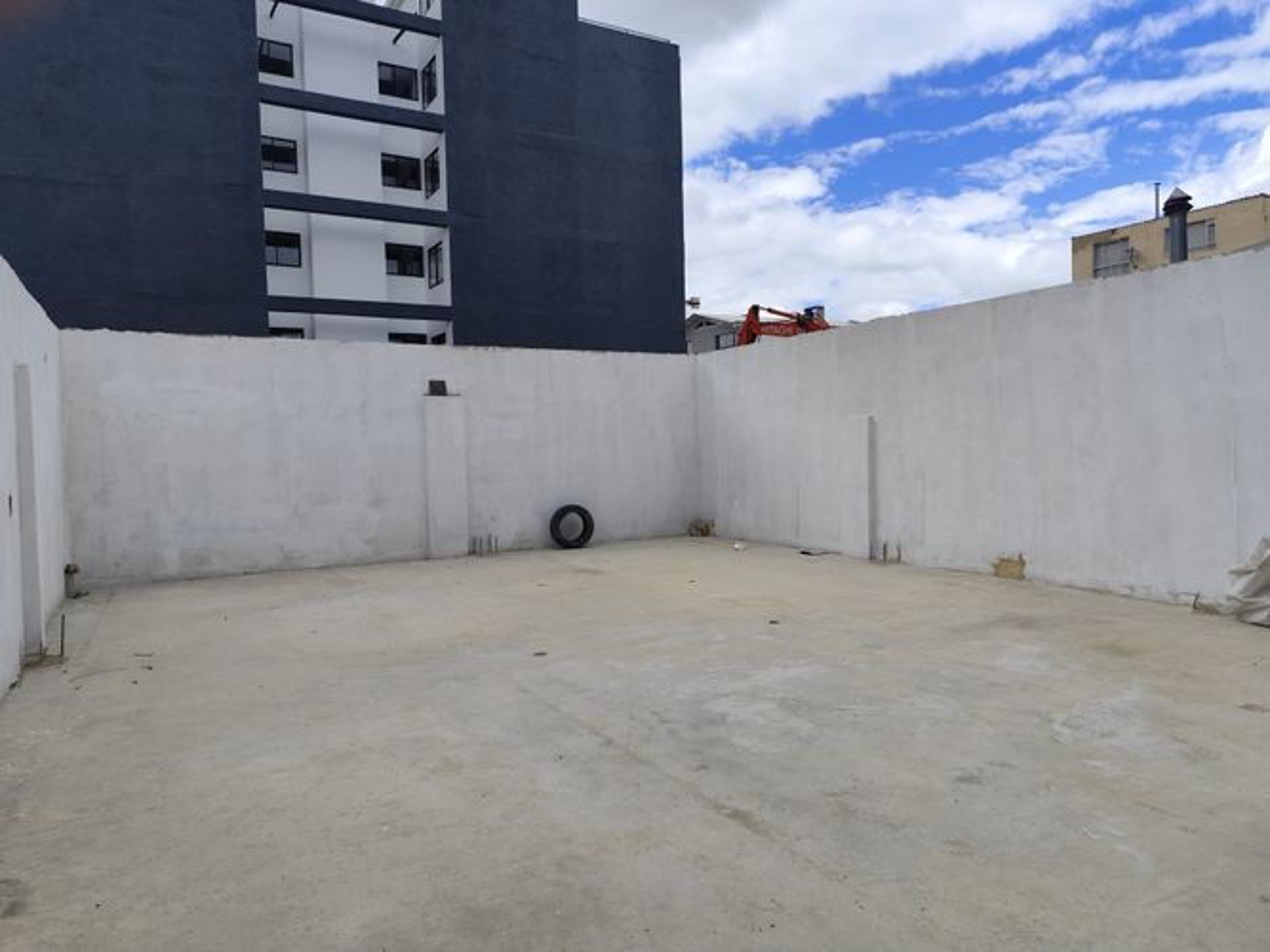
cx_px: 635
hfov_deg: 73.9
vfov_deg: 58.9
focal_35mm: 23
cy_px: 476
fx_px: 844
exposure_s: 1/1263
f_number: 1.65
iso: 50
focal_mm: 6.19
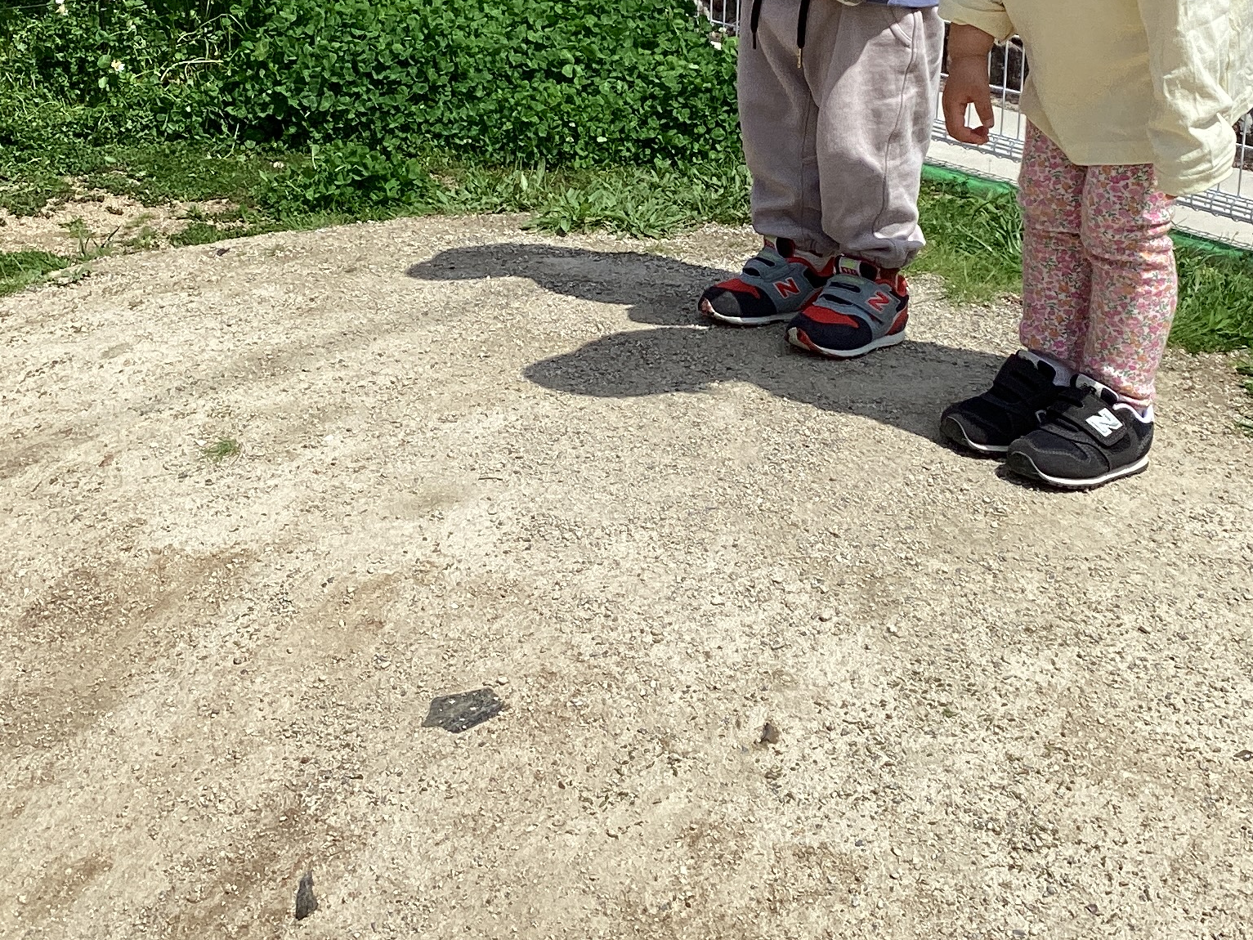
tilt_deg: -18.4
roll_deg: -2.6
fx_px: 2389
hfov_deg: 29.4
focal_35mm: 66
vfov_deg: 22.1
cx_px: 692
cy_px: 246
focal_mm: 3.3
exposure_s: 1/2037
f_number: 2.4
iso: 25
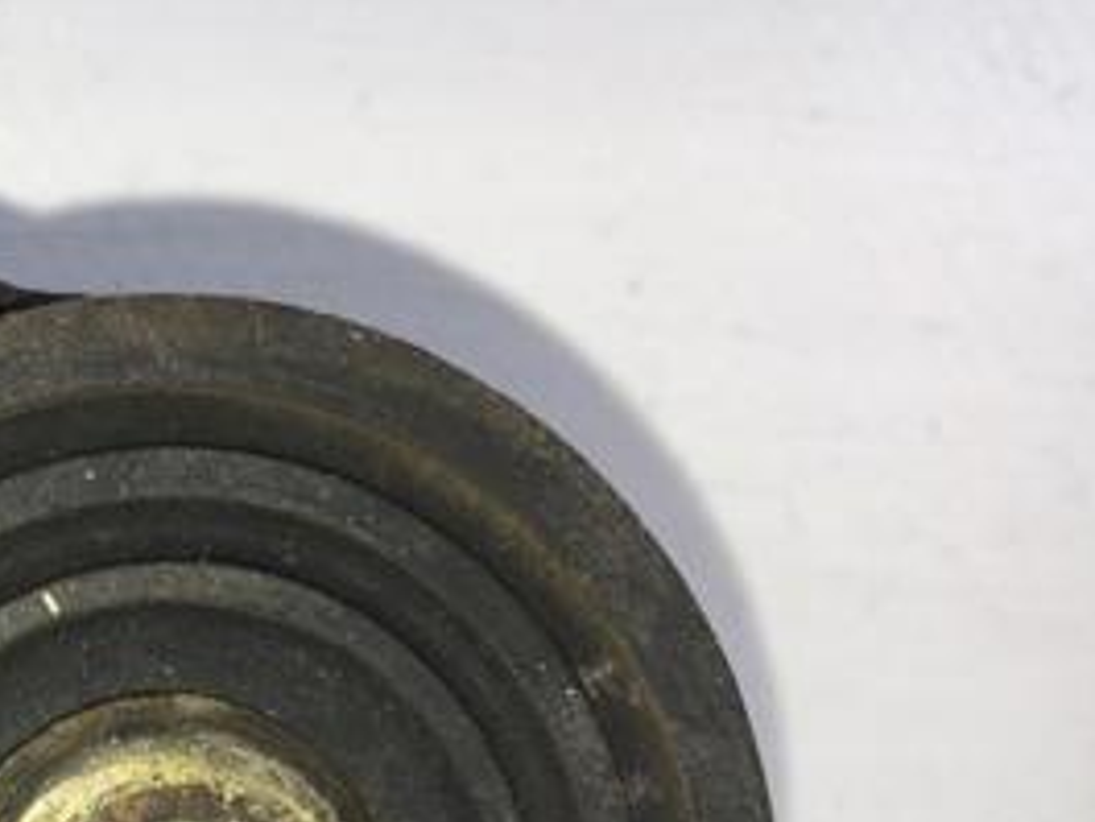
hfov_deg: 26.0
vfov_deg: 20.1
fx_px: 2215
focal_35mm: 70
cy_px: 909
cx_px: -50
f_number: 2.2
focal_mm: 4.15
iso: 25
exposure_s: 1/234
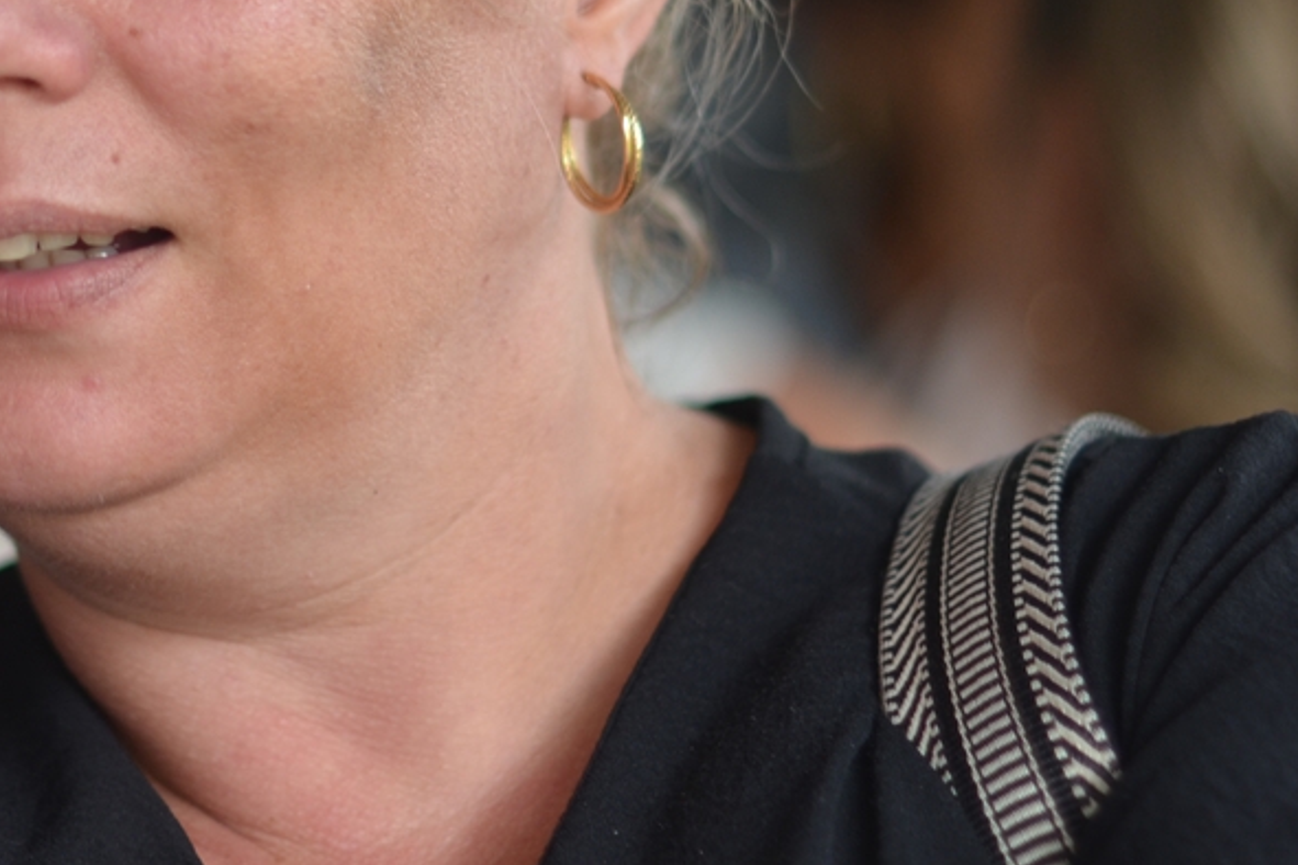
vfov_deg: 8.4
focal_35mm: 162
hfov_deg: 12.6
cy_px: 114
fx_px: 5841
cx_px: 154
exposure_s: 1/80
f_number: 1.4
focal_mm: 50
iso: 200
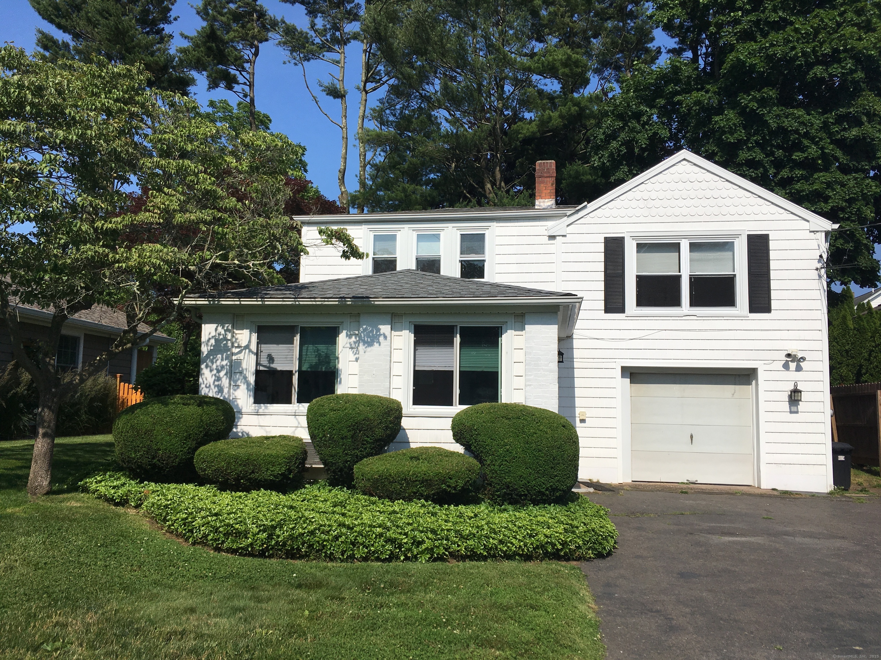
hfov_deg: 61.7
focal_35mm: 29
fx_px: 738
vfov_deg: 48.2
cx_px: 440
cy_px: 330
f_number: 2.2
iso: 25
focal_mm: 4.15
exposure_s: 1/3344
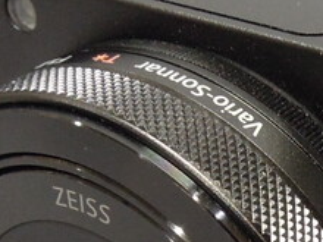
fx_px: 1222
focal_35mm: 131
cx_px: 267
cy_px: 202
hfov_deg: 14.9
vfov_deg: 11.3
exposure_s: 1/25
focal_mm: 4.3
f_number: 3.5
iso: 400
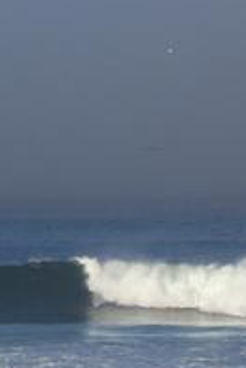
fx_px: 5248
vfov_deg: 4.0
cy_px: 172
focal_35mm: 512
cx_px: -27
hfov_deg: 2.7
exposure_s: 1/350
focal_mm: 30
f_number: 6.7
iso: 80
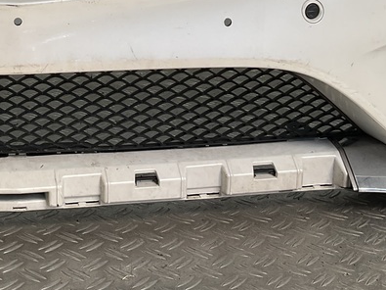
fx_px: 825
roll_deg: +0.1
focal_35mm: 74
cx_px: 23
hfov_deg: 25.4
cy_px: -18
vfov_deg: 19.2
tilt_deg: -9.4
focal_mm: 3
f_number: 1.8
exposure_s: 1/358
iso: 16
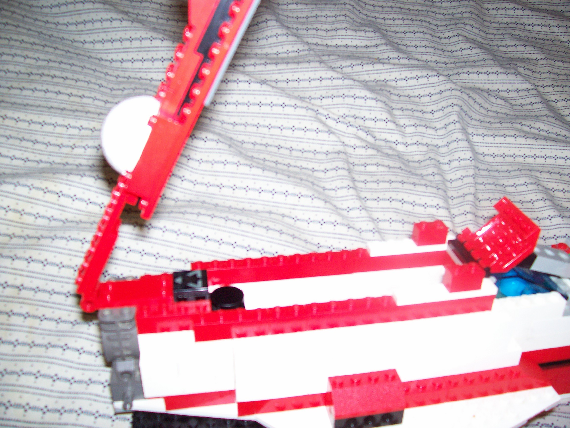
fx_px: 560
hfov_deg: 54.0
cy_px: 214
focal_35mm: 34
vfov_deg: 41.8
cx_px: 285
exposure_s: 1/112
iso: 140
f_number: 2.7
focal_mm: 5.6
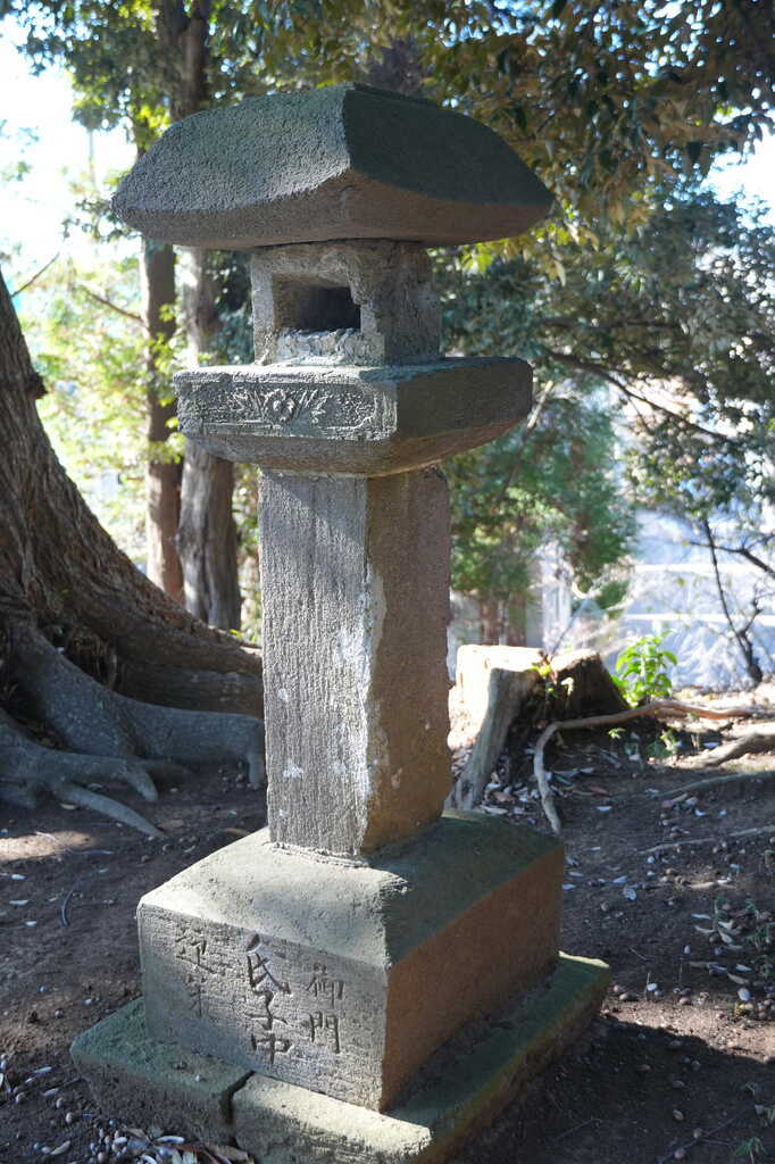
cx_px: 388
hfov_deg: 29.8
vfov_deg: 43.6
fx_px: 1454
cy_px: 582
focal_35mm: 45
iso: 320
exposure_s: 1/60
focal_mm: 30
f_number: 4.5
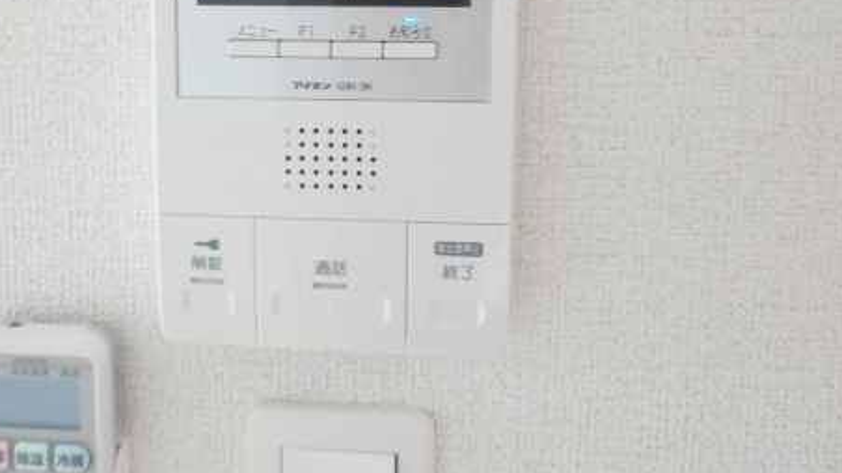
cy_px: 32
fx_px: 826
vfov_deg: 30.3
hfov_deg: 53.6
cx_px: 328
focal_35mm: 37
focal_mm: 4.2
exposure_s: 1/30
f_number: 3
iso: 160
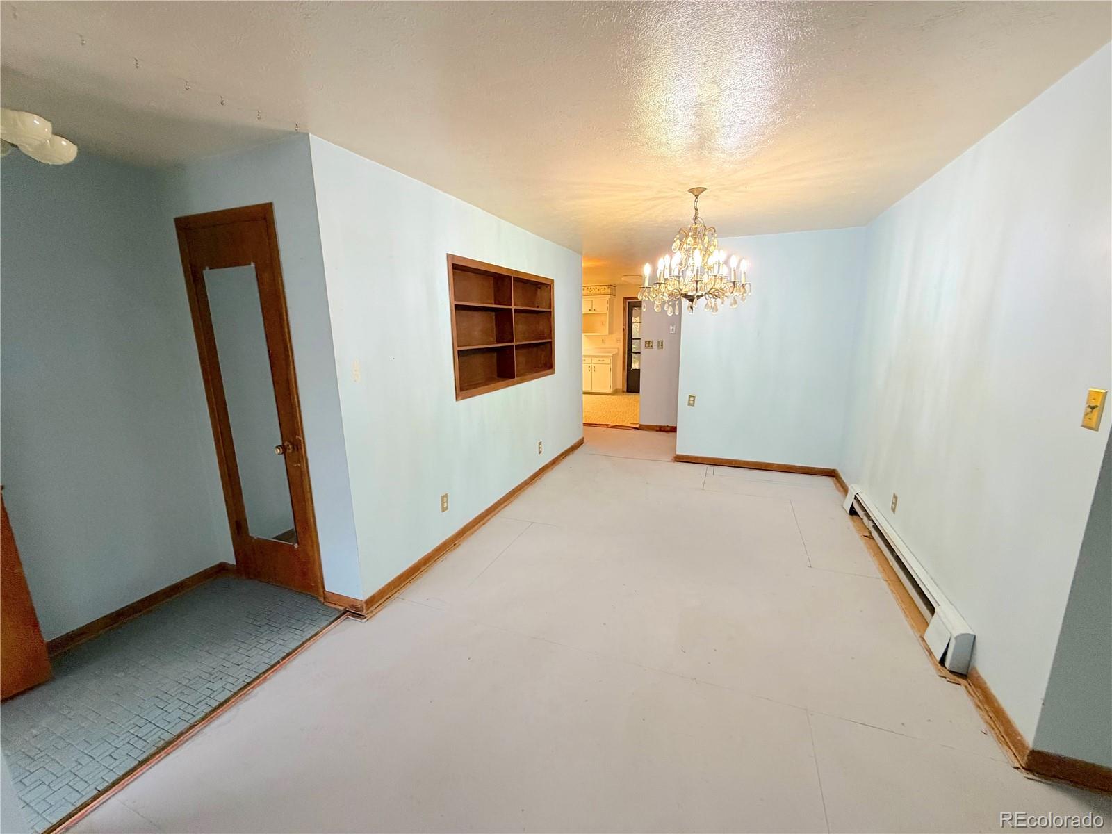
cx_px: 556
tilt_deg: -10.0
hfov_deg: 102.1
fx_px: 450
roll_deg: +1.9
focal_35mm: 14
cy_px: 417
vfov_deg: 85.7
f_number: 2.2
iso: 250
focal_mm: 2.22
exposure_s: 1/60
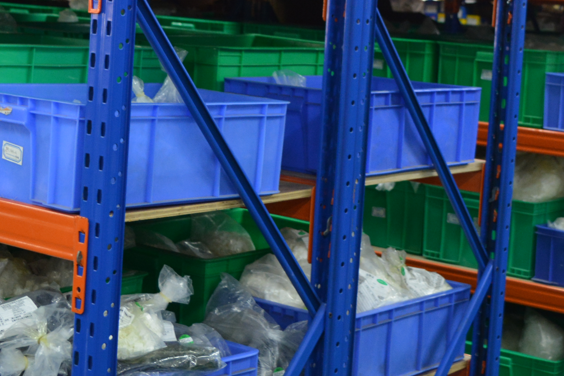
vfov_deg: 15.9
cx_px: 436
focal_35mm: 85
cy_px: 60
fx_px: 1332
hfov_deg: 23.6
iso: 800
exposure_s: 1/40
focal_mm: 22
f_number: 3.8
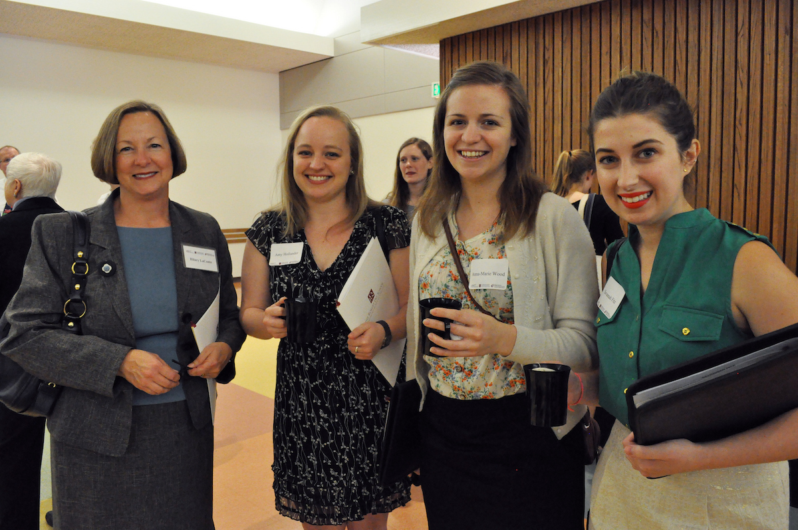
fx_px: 598
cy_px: 265
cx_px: 399
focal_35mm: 27
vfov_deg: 47.8
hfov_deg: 67.4
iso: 3200
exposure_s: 1/60
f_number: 6.3
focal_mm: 18
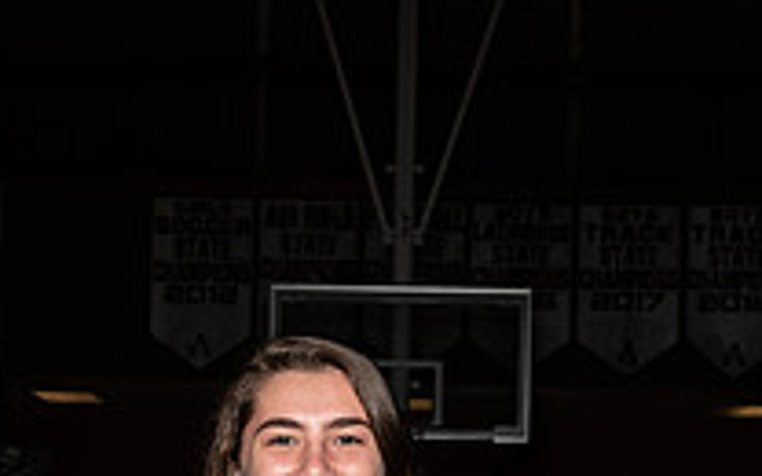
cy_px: 747
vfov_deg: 8.3
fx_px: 3198
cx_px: 322
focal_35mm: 154
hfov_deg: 13.6
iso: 320
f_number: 14
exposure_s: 1/200
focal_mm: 70
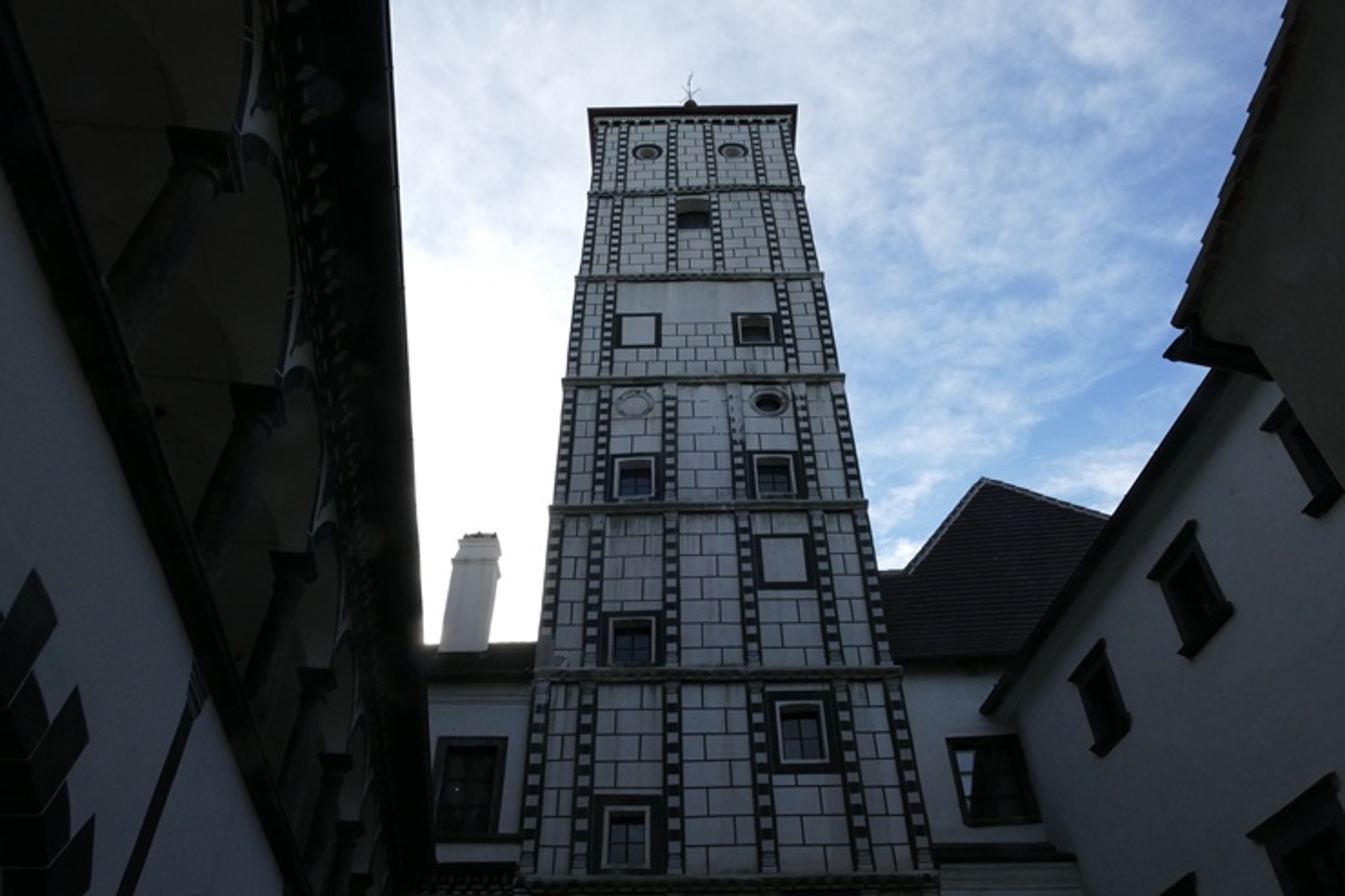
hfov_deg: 71.5
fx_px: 934
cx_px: 672
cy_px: 448
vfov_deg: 51.3
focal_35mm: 25
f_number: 8
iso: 500
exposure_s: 1/1000
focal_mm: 9.24
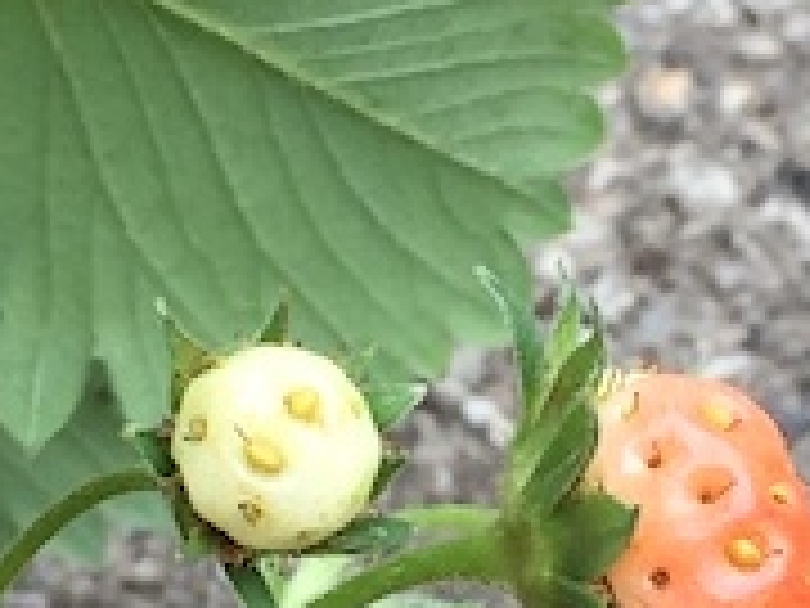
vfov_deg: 8.4
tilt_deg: -64.6
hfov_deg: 11.2
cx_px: 482
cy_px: 462
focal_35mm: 177
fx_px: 4142
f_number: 2.2
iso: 32
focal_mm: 4.15
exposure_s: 1/299
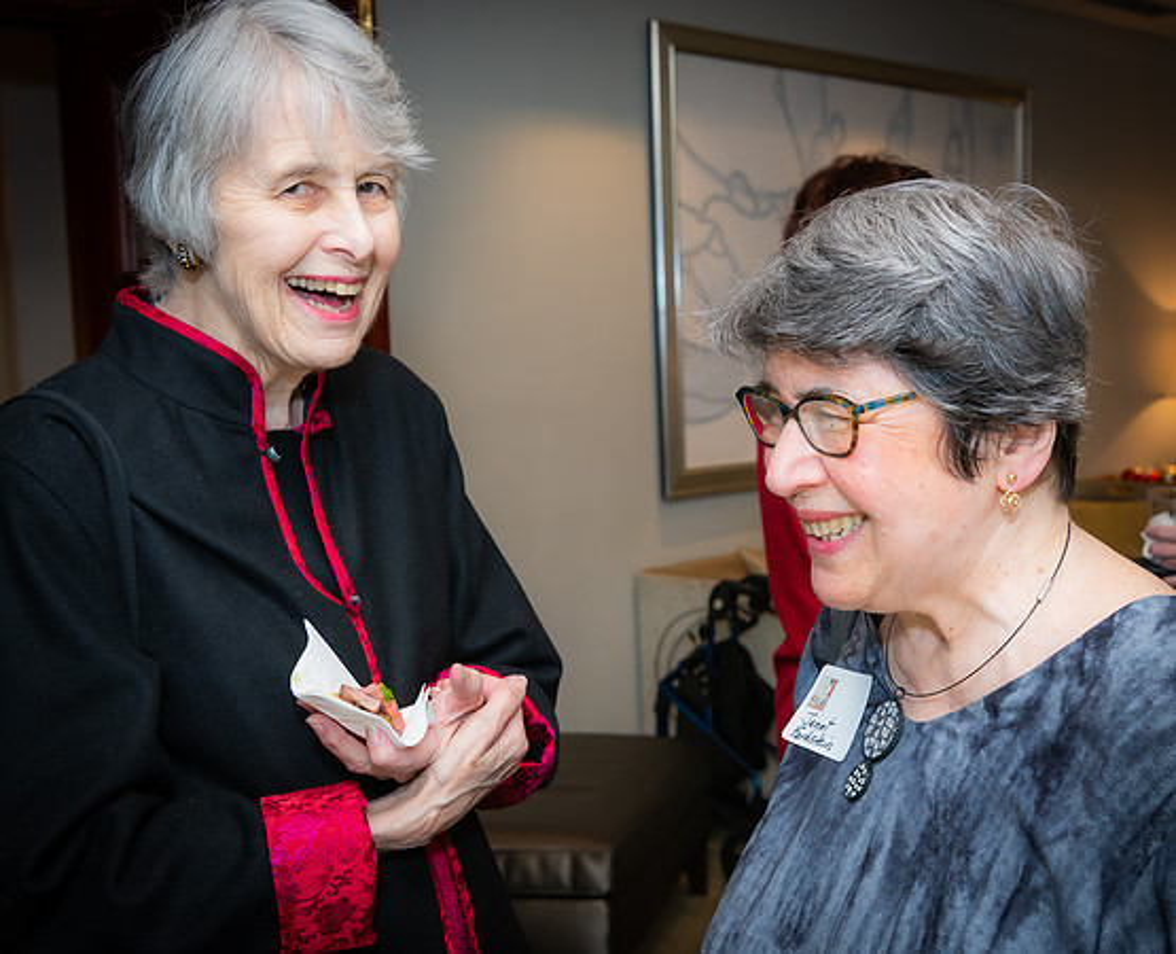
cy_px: 520
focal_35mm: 50
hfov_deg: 36.6
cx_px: 774
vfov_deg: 30.3
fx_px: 1762
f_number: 7.1
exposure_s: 1/60
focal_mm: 40
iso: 500
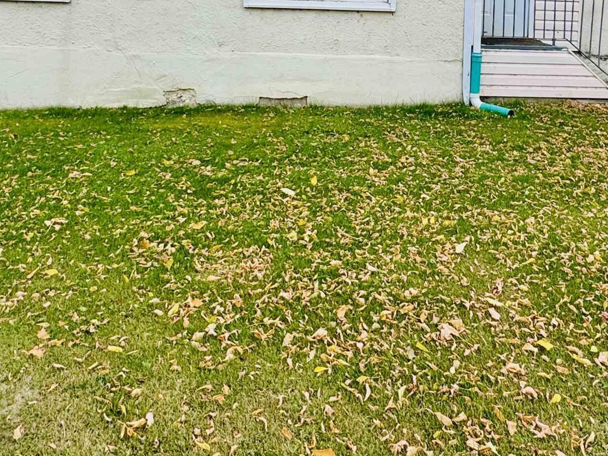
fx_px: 580
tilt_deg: -2.3
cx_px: 355
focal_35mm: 33
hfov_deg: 55.1
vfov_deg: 38.3
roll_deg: +0.4
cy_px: 4
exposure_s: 1/548
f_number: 2.2
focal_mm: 2.22
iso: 40
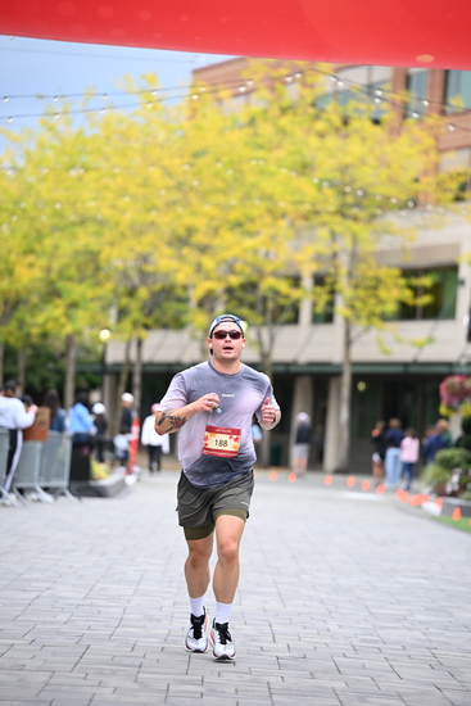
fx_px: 2648
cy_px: 353
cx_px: 236
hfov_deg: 10.2
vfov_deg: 15.2
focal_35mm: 135
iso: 640
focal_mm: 135
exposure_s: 1/1600
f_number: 2.8
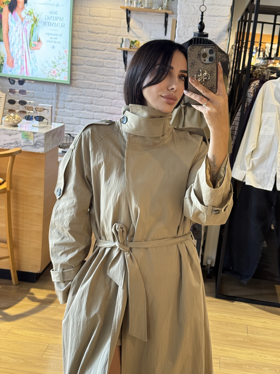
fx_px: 518
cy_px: 187
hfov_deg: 30.3
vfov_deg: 39.7
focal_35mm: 48
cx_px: 140
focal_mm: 6.76
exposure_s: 1/50
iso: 125
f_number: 1.78
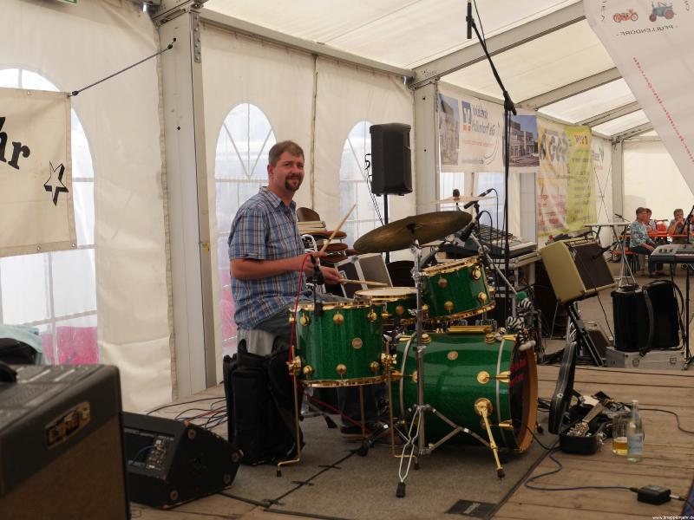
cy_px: 260
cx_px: 347
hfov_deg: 38.2
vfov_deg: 29.1
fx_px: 1002
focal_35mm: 50
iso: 200
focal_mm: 25
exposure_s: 1/160
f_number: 5.6
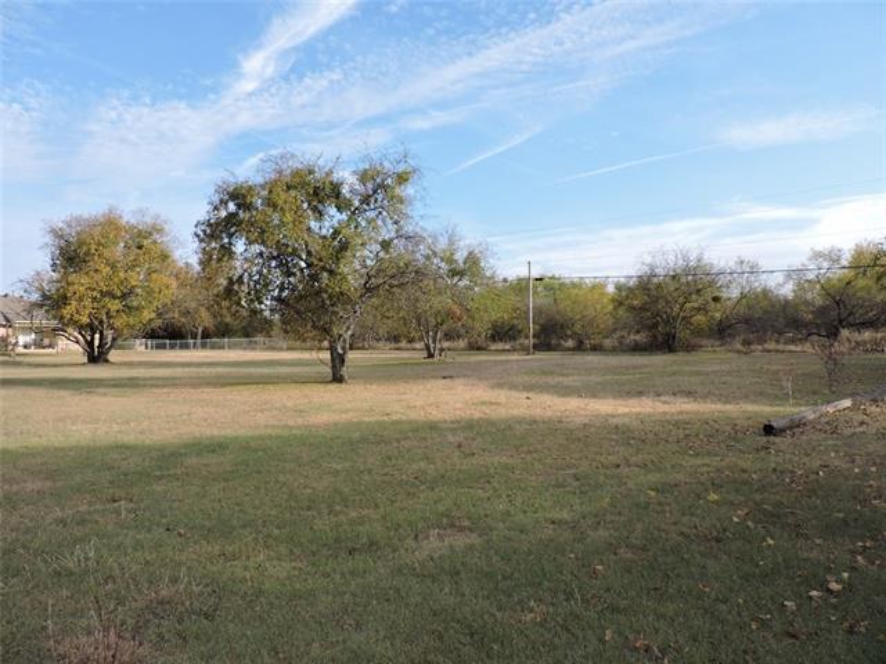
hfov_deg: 71.6
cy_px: 332
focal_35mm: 24
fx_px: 614
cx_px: 443
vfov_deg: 56.8
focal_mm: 4.3
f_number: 3
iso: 100
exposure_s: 1/640
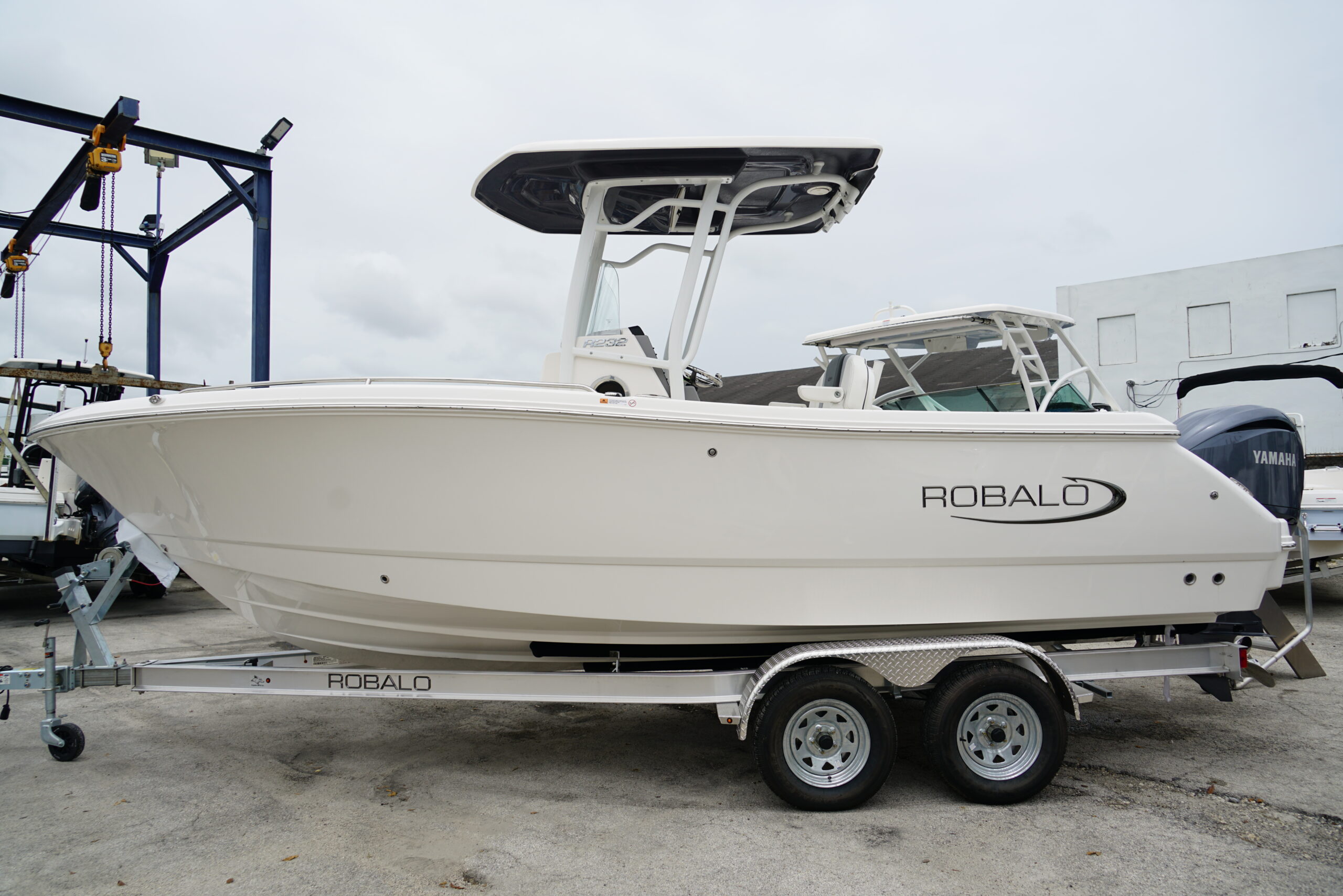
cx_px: 672
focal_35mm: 24
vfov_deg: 53.2
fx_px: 895
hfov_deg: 73.7
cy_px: 448
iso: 100
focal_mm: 24
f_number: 5
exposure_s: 1/800
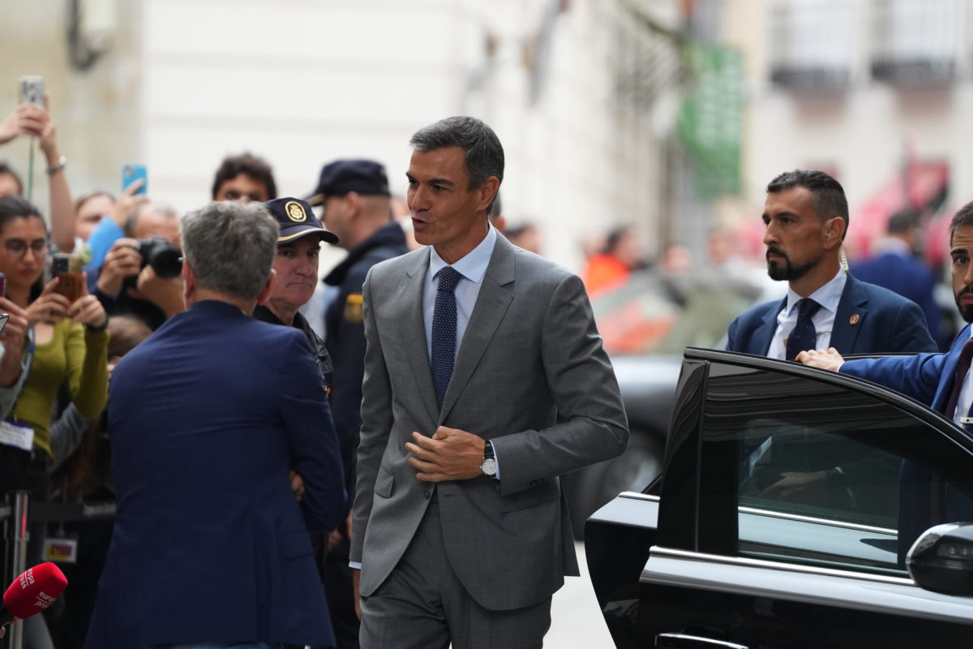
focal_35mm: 300
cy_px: 324
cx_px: 486
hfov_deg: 6.9
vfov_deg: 4.6
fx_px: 8108
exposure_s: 1/940
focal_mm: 200
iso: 1600
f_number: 2.8
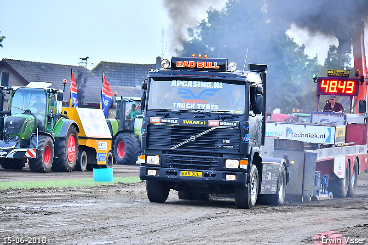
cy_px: 122
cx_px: 184
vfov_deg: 5.9
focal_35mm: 232
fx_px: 2376
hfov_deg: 8.9
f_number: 5.6
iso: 1600
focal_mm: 155
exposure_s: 1/160
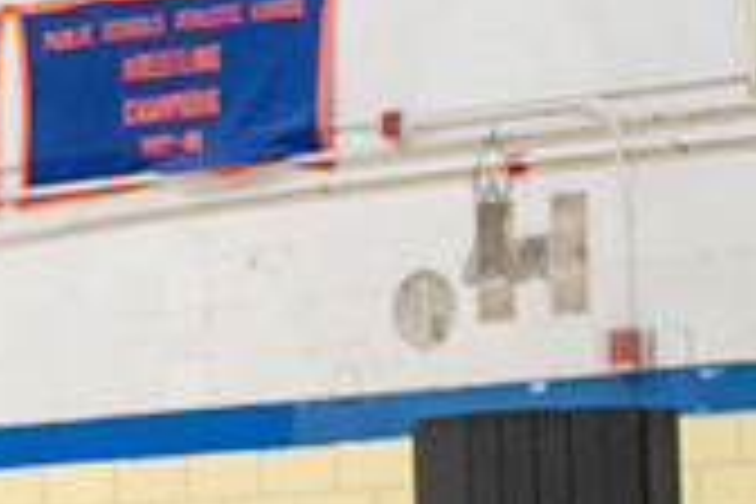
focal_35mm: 276
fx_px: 5796
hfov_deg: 7.3
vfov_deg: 4.9
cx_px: -382
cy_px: 857
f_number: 3.5
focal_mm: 80
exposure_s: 1/400
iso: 4000
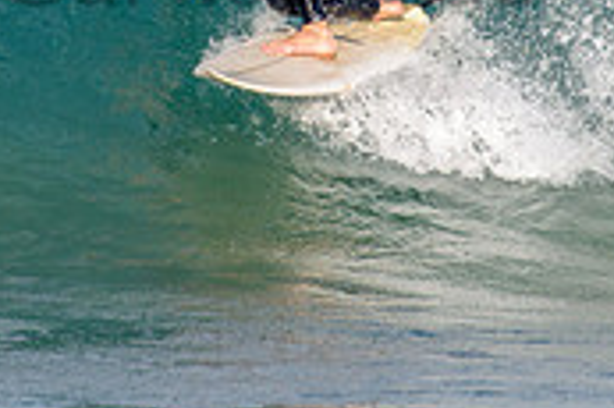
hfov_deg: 1.0
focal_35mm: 2062
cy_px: -95
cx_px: 188
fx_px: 35135
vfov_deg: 0.7
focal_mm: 500
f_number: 5.6
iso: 220
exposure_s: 1/2000
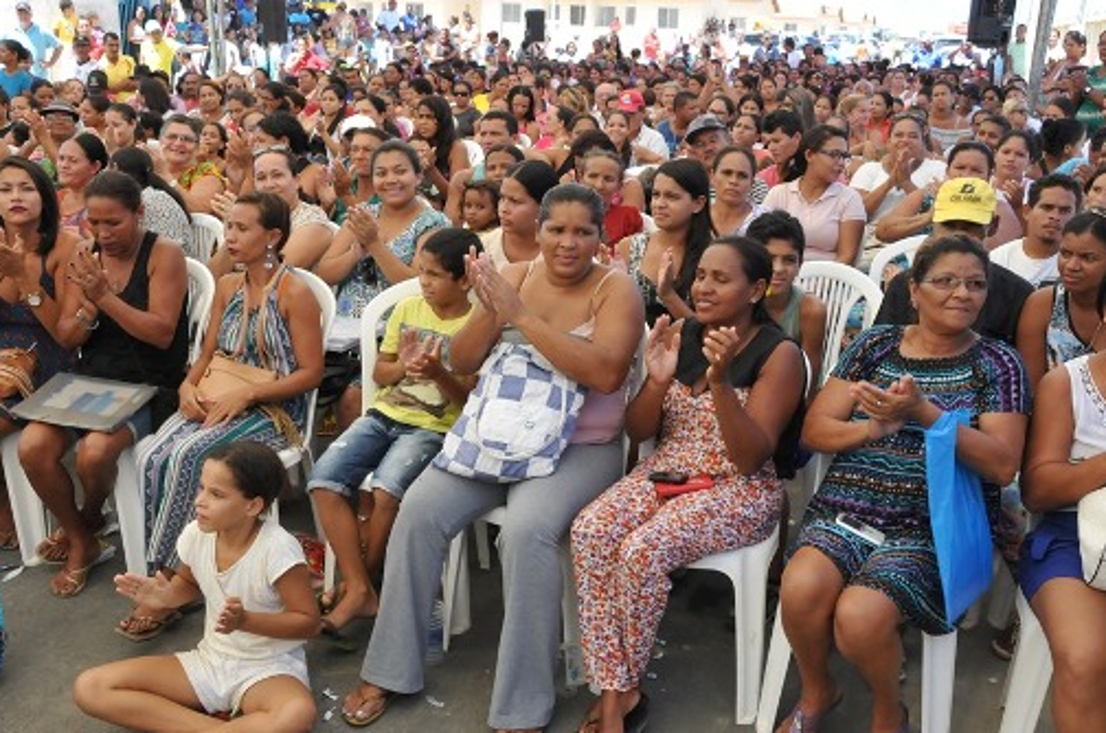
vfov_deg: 34.9
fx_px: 1165
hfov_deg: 50.8
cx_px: 535
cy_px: 368
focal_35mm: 38
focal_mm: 22
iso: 800
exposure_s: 1/320
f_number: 9
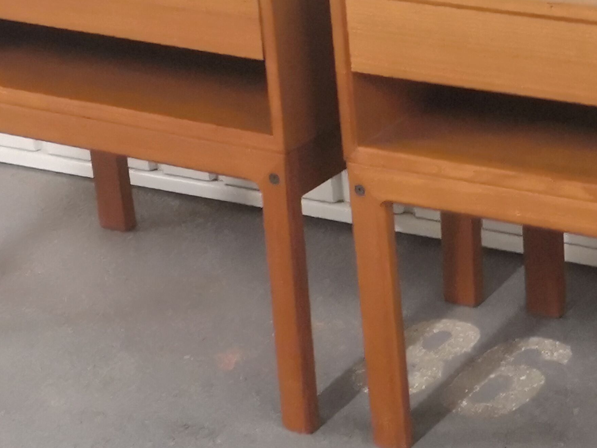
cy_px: 304
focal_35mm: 120
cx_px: 512
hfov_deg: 16.3
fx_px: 2069
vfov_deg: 12.3
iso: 320
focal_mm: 3.95
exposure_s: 1/33.3
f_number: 1.6
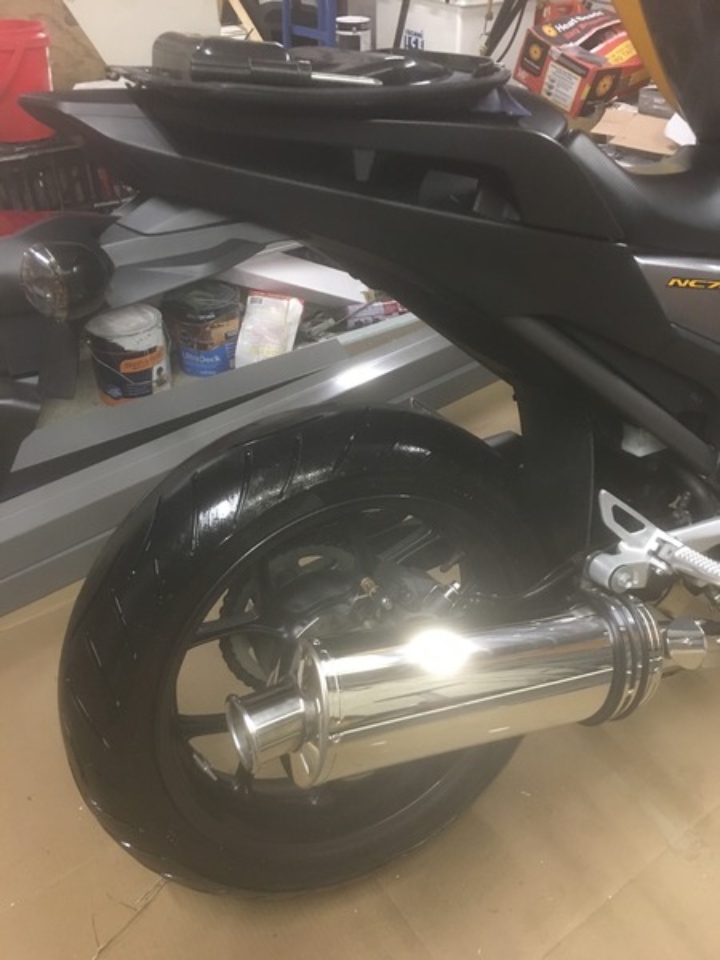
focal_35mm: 29
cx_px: 360
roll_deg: +1.6
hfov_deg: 48.2
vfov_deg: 61.7
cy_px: 480
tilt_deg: -35.6
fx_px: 804
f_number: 2.2
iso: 100
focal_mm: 4.15
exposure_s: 1/4
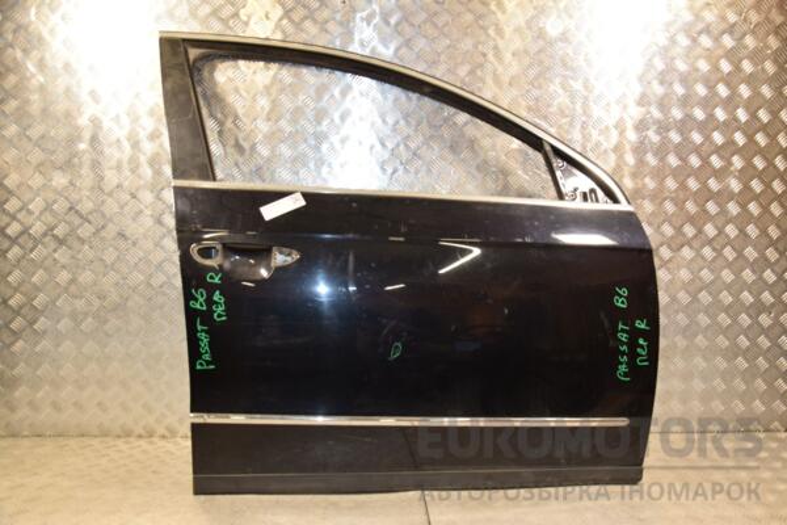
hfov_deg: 57.2
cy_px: 262
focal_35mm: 33
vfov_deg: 40.0
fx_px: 721
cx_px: 394
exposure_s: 1/160
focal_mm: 22
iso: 800
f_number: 5
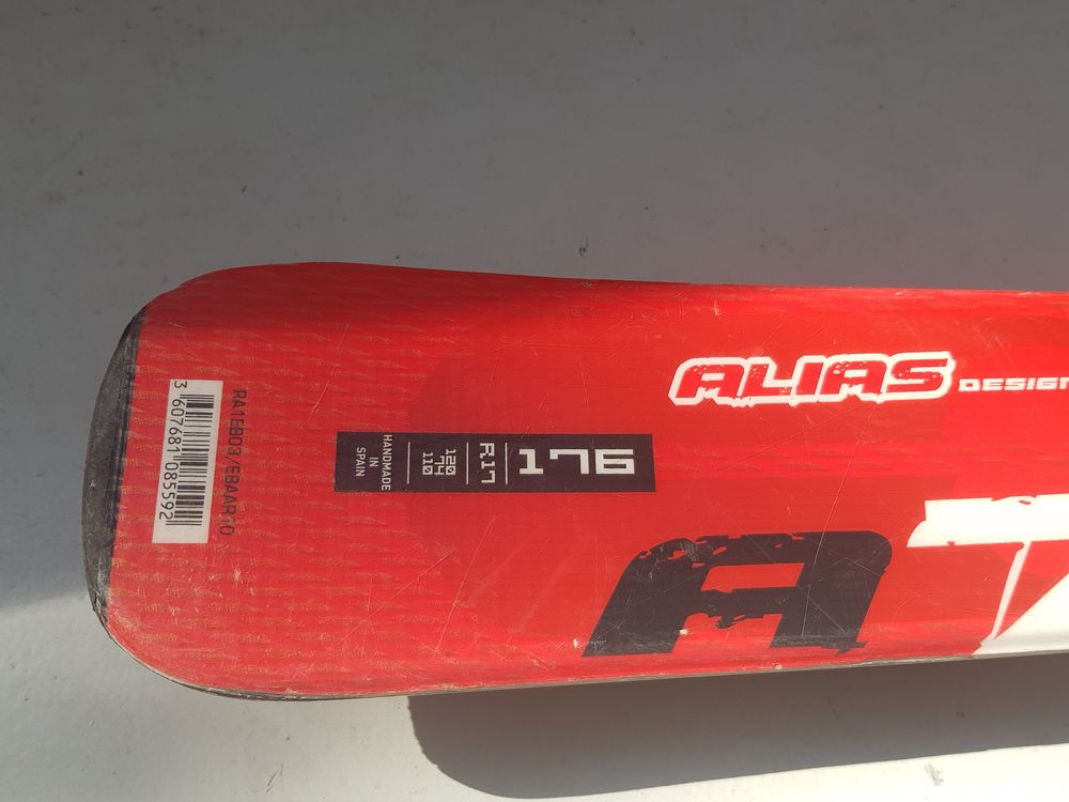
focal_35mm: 26
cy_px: 401
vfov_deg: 53.1
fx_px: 803
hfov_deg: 67.3
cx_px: 534
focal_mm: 4.2
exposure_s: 1/786
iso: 40
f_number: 1.7
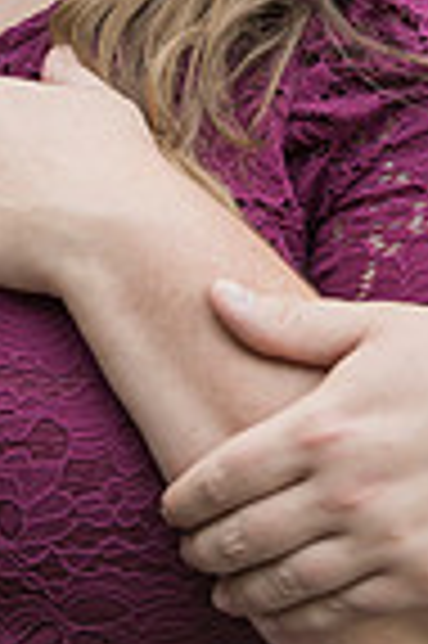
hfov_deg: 4.0
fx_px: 6185
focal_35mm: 346
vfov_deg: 5.9
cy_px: -360
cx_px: 131
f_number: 3.2
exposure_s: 1/250
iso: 800
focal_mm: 110
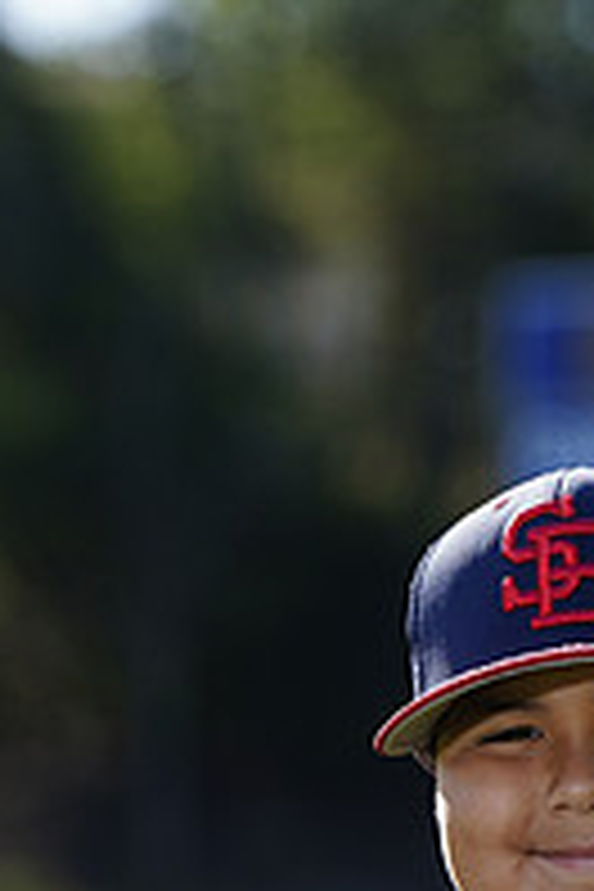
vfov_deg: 3.8
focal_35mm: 543
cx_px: 704
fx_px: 13438
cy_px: 1197
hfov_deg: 2.5
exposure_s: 1/250
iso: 100
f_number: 5
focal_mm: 185
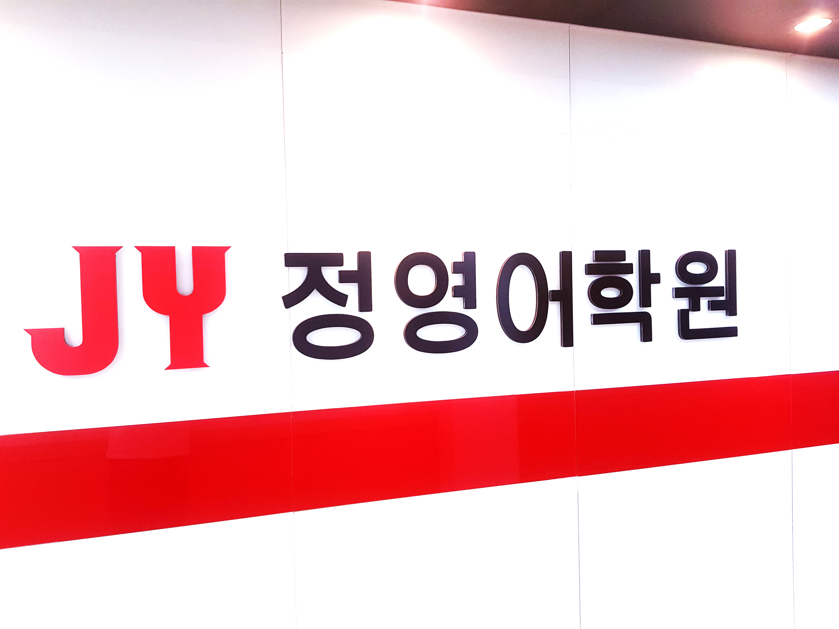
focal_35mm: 26
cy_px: 314
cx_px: 420
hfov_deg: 67.3
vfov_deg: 53.1
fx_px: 630
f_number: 1.7
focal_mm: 4.2
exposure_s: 1/60
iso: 80
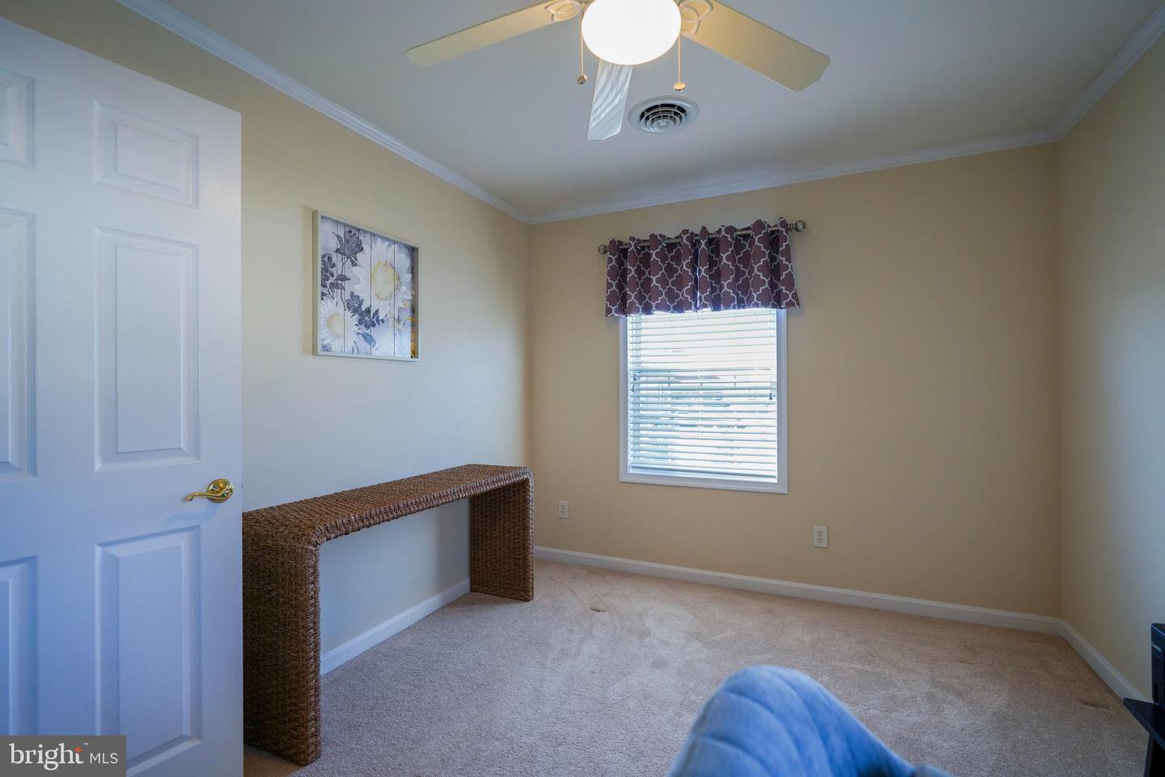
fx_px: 518
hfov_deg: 96.7
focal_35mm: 16
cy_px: 388
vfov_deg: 73.7
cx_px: 582
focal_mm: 16
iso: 640
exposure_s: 1/160
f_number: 4
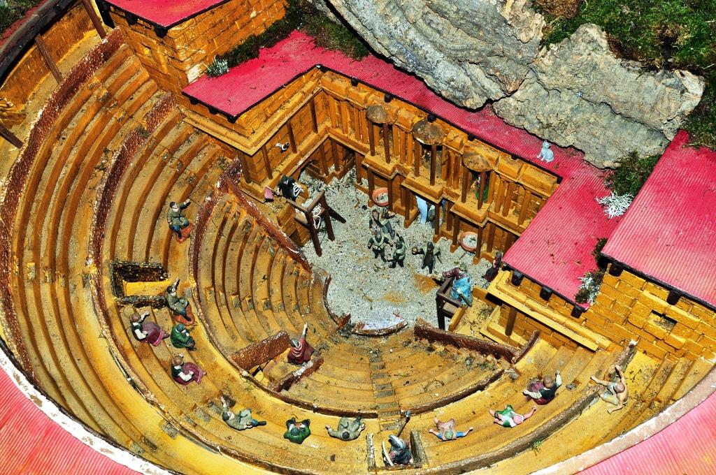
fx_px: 655
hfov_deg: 57.3
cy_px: 238
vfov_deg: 39.9
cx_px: 358
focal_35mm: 33
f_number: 14
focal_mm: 22
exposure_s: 1/60
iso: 200
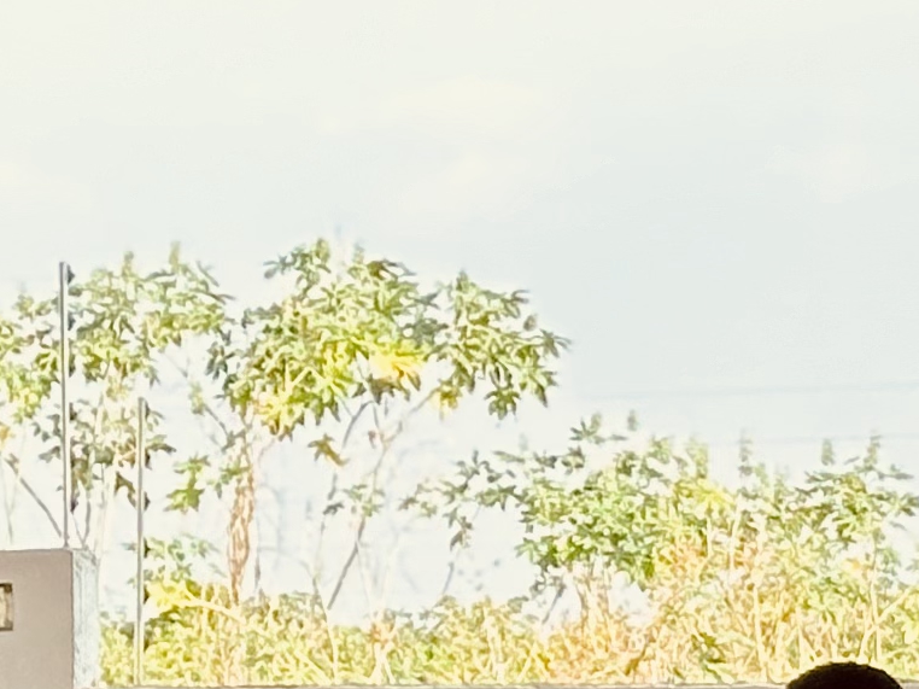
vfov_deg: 5.8
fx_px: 6741
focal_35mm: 254
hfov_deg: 7.7
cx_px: 1247
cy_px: 502
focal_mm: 6.86
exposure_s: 1/482
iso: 64
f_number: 1.78
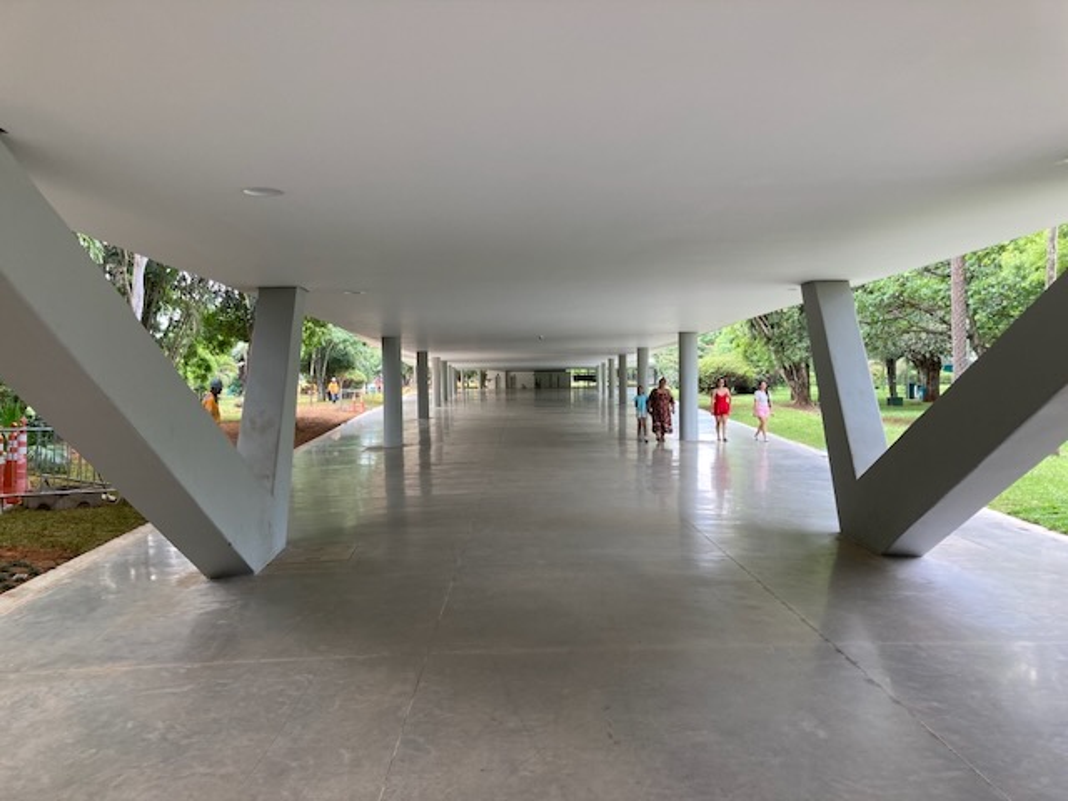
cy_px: 400
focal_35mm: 28
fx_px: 864
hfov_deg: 63.4
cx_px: 534
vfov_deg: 49.7
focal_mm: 3.99
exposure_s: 1/120
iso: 40
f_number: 1.8
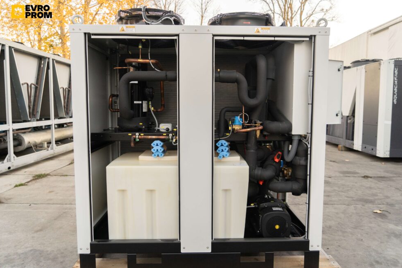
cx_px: 207
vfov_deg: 51.3
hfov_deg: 71.5
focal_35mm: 25
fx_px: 279
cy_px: 130
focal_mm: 24
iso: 500
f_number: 4
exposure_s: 1/200
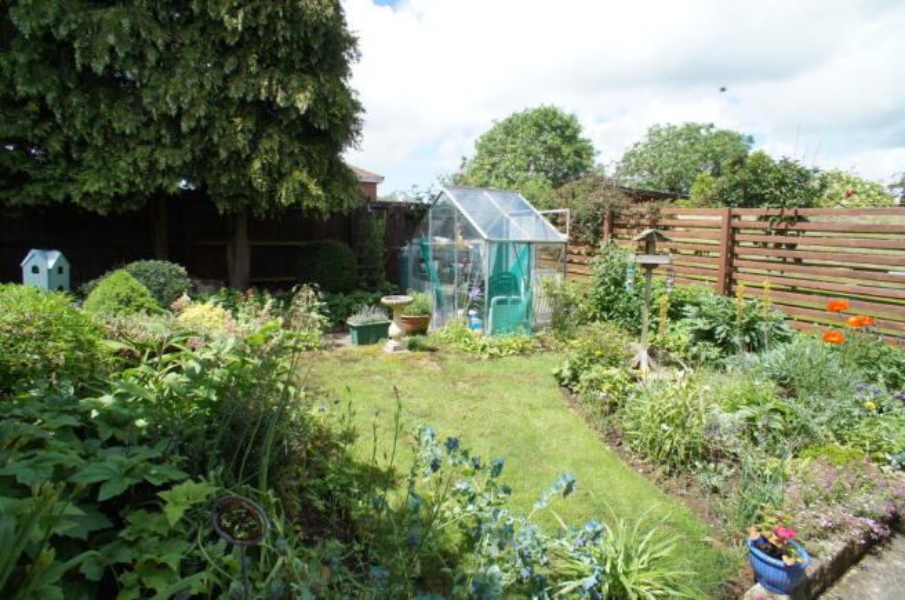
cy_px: 300
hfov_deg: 73.8
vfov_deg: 53.0
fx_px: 602
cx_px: 452
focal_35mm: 24
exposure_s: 1/250
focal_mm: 16
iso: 200
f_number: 8
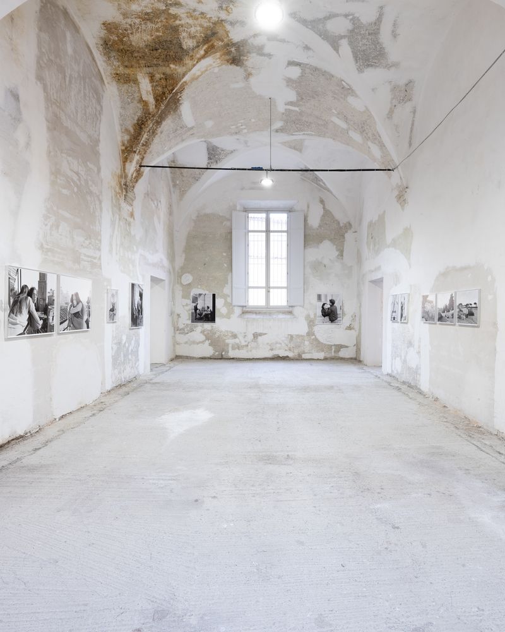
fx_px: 410
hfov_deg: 63.2
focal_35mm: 22
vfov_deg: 75.2
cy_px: 313
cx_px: 269
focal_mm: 20
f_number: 9
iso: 200
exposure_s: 1/8
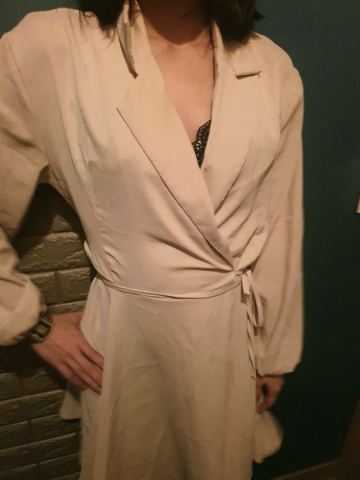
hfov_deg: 53.1
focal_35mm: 26
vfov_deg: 67.3
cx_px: 180
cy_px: 240
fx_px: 361
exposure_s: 1/10
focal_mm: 4.3
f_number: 1.5
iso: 500
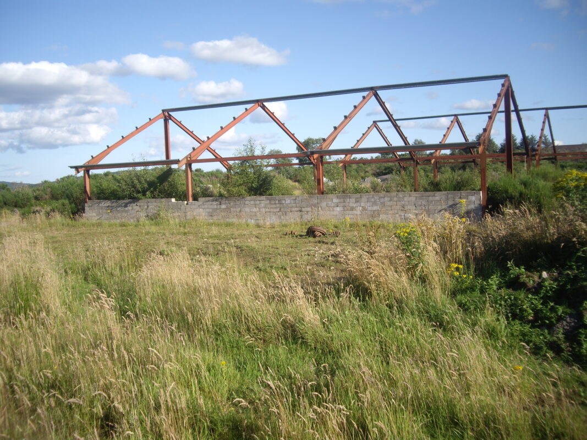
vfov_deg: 37.7
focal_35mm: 38
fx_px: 644
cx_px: 294
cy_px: 220
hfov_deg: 49.0
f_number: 2.8
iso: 64
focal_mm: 7.9
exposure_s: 1/640
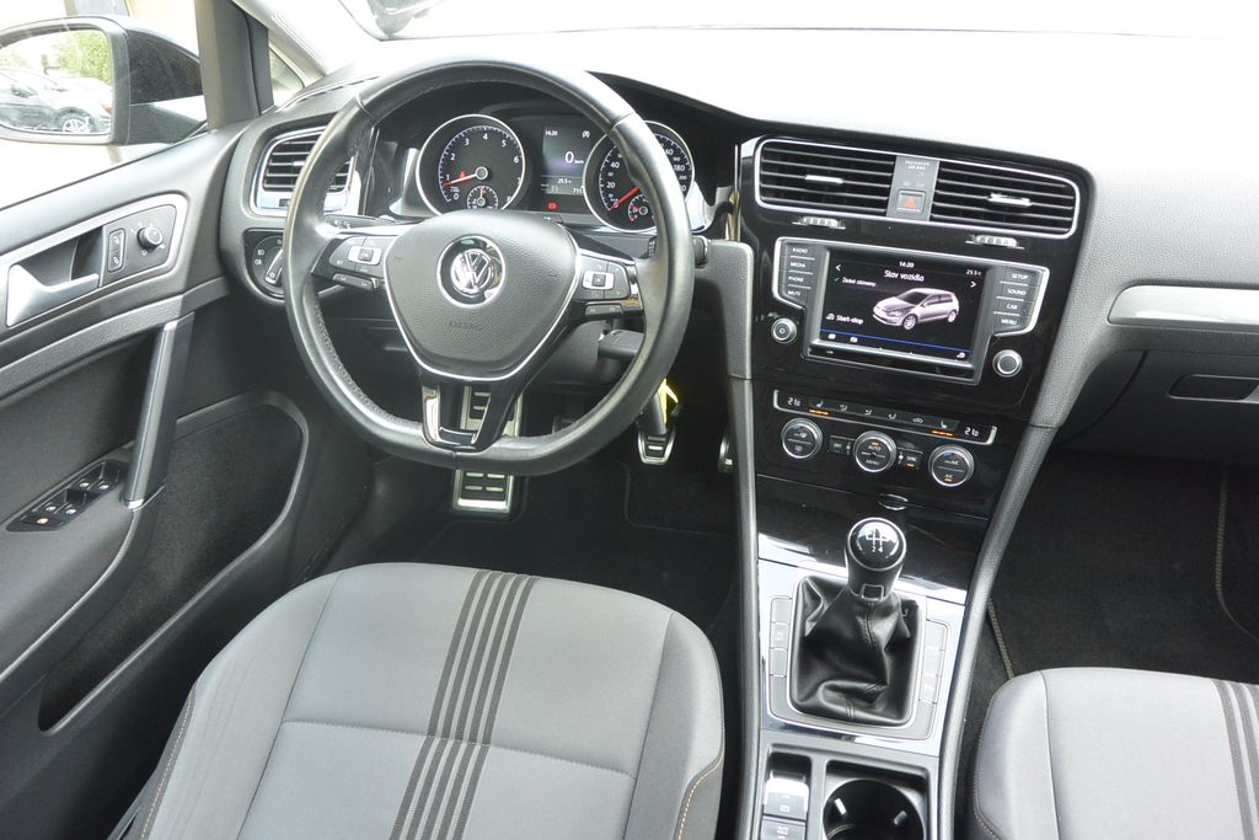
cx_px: 630
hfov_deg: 67.4
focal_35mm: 27
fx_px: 944
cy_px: 420
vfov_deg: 47.9
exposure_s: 1/100
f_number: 3.5
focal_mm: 10
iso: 400
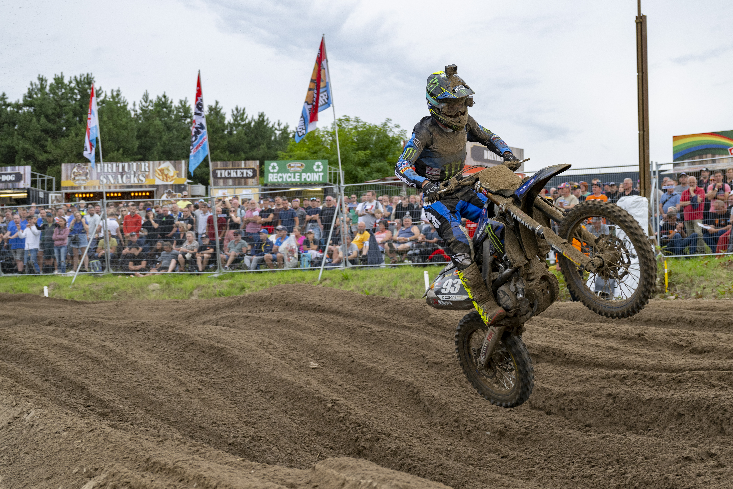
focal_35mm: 40
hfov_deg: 48.5
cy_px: 244
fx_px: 814
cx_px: 366
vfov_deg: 33.4
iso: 320
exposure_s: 1/1000
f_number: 4
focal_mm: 40
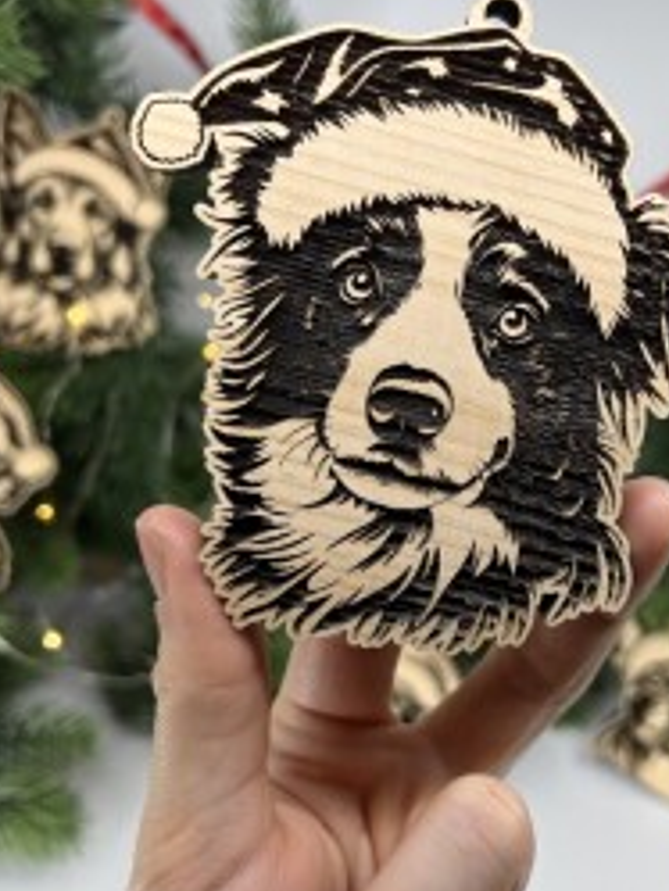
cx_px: 415
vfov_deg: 47.8
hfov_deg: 36.7
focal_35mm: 39
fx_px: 1004
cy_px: 433
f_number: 1.5
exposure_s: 1/290
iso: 40
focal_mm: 5.7
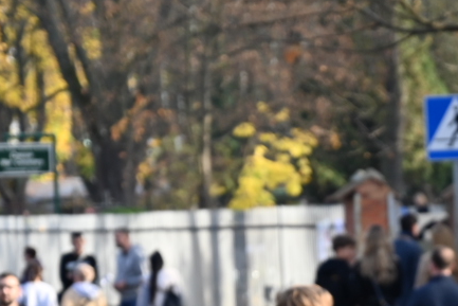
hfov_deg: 7.8
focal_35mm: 262
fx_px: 3334
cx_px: 487
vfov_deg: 5.2
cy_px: 488
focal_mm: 70
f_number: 4
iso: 180
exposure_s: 1/320
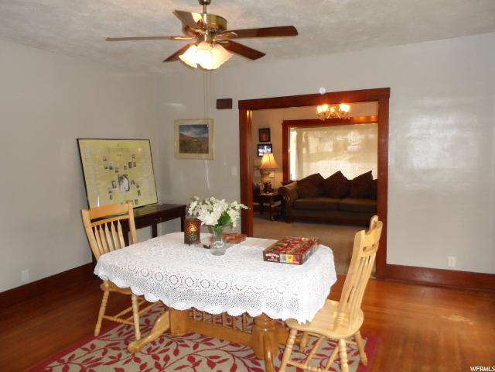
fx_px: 343
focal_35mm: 24
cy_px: 186
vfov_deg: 56.8
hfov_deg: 71.6
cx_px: 248
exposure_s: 1/30
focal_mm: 4
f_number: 3.2
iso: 400
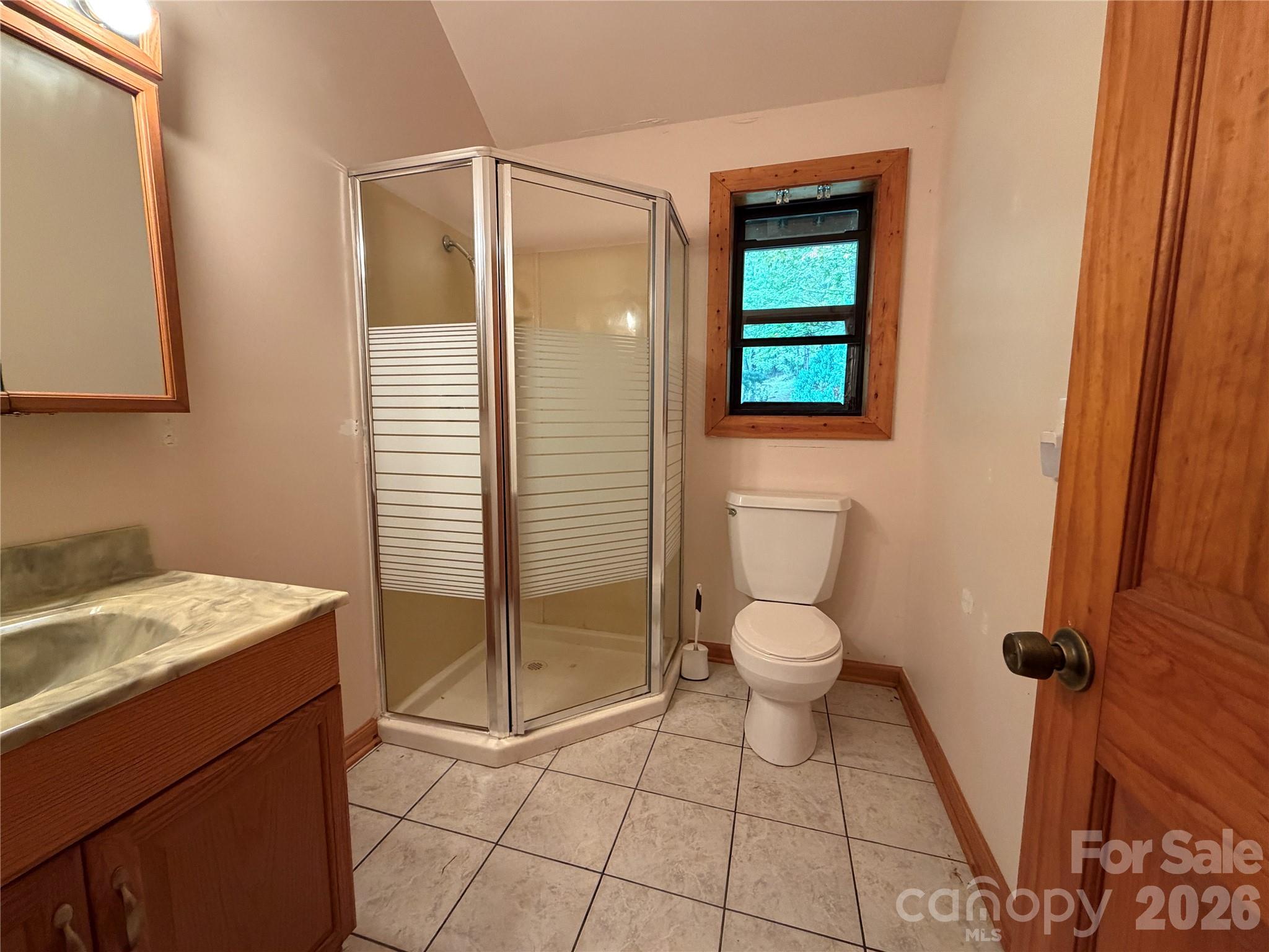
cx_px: 634
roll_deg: -0.1
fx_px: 513
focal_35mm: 14
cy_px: 476
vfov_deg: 85.7
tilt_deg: -7.2
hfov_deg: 102.1
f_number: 2.2
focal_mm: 2.22
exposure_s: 1/60
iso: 400
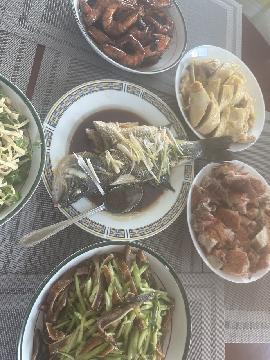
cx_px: 135
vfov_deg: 71.6
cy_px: 180
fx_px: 250
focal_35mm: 24
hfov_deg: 56.8
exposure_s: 1/121
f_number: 1.78
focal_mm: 6.86
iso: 200
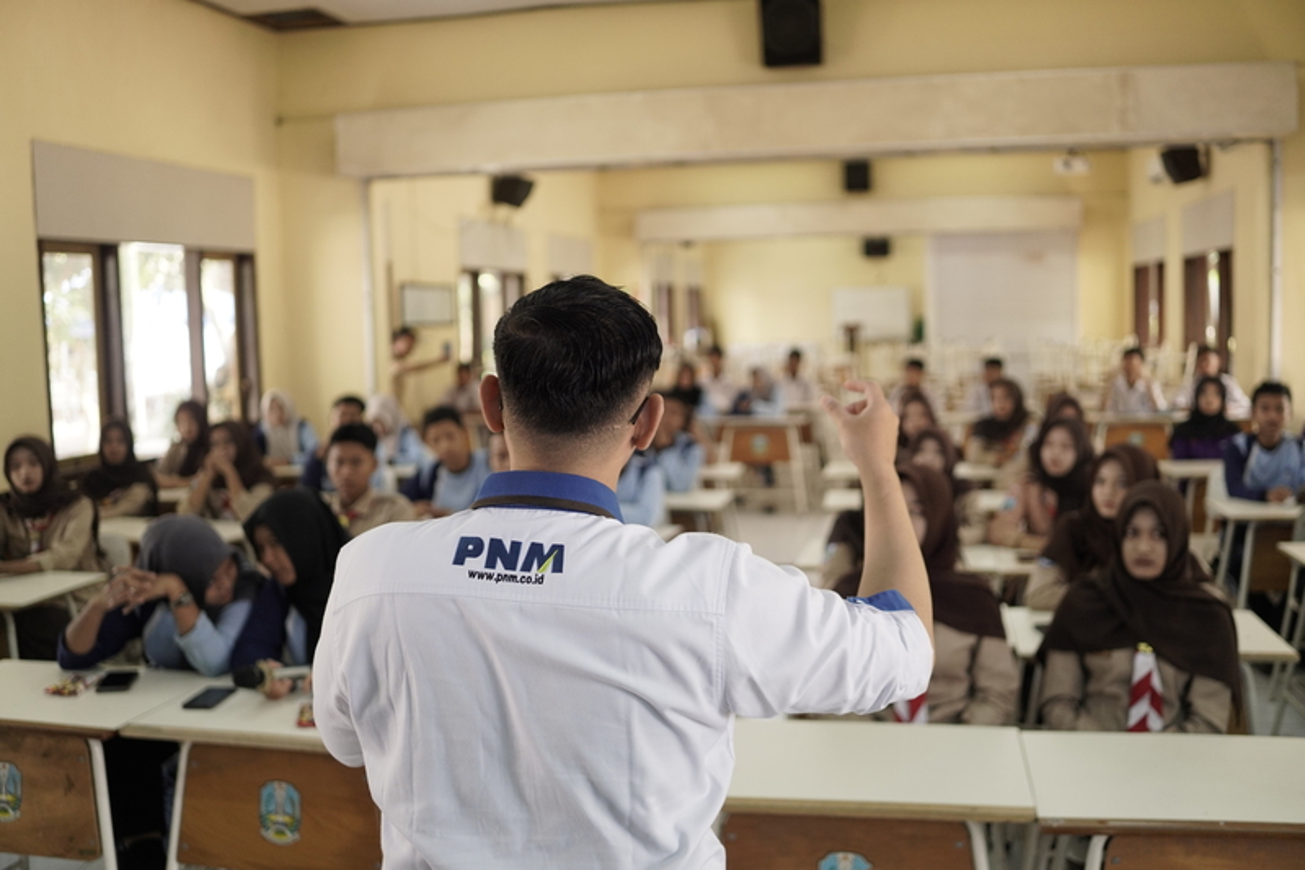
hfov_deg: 55.1
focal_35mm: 34
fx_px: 1250
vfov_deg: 38.3
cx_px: 652
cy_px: 435
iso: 400
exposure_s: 1/320
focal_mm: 23
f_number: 1.4
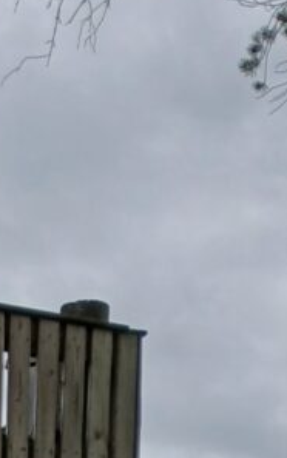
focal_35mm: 154
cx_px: -184
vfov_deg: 10.9
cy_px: 1187
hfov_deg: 8.3
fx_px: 1924
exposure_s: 1/217
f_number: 1.8
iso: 20
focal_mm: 4
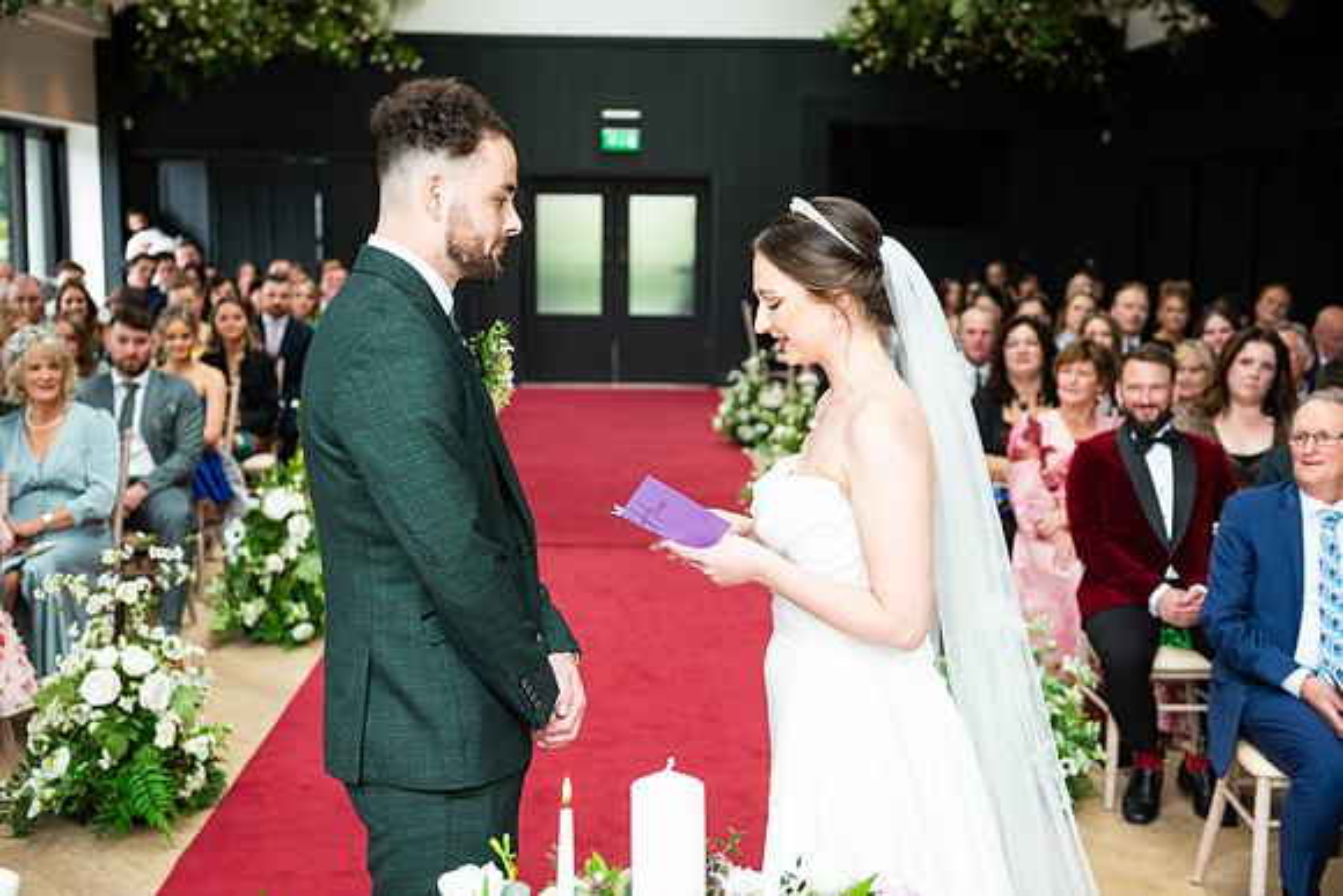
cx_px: 672
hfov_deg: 41.1
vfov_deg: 28.1
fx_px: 1791
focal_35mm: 48
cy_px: 448
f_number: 3.5
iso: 400
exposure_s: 1/200
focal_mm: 48
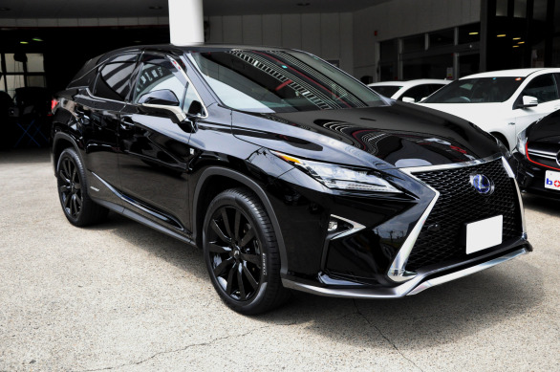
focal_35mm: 39
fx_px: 606
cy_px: 186
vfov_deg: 34.1
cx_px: 280
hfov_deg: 49.6
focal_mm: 26
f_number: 5.6
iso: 3200
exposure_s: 1/3200
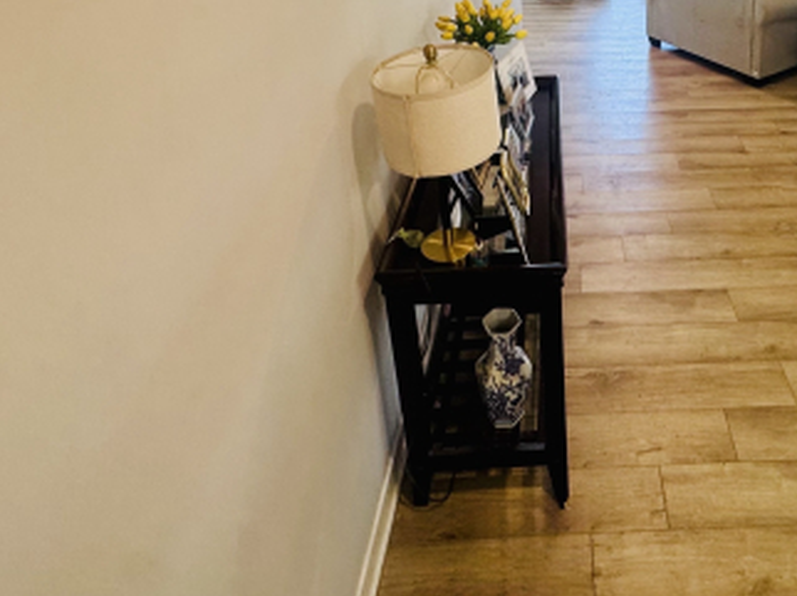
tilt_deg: -18.7
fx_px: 667
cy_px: 22
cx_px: 573
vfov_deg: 42.6
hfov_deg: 59.2
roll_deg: +0.5
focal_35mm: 29
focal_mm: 2.22
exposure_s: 1/120
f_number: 2.2
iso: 200
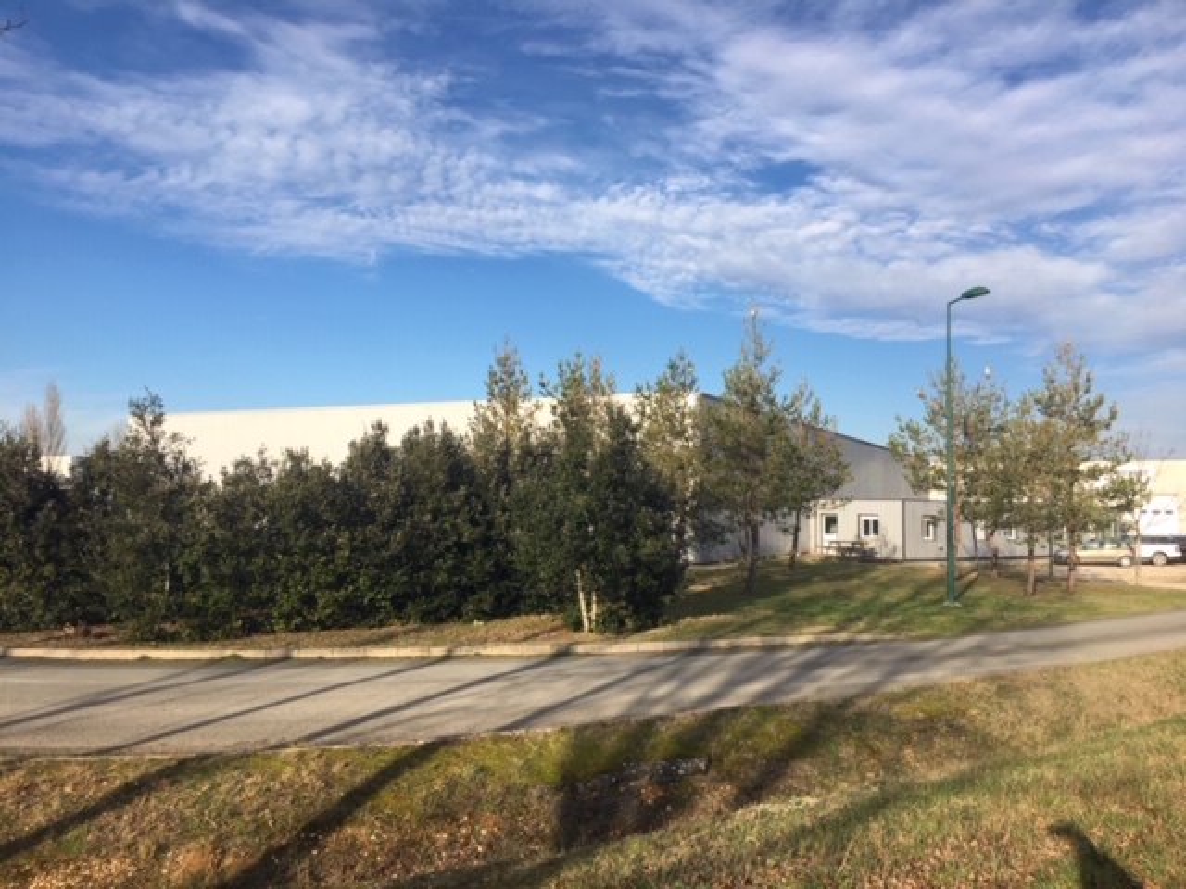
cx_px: 593
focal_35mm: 29
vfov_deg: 48.2
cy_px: 444
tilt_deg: +4.9
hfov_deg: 61.7
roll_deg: -1.4
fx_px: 994
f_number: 2.2
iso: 25
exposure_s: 1/1202
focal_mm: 4.15
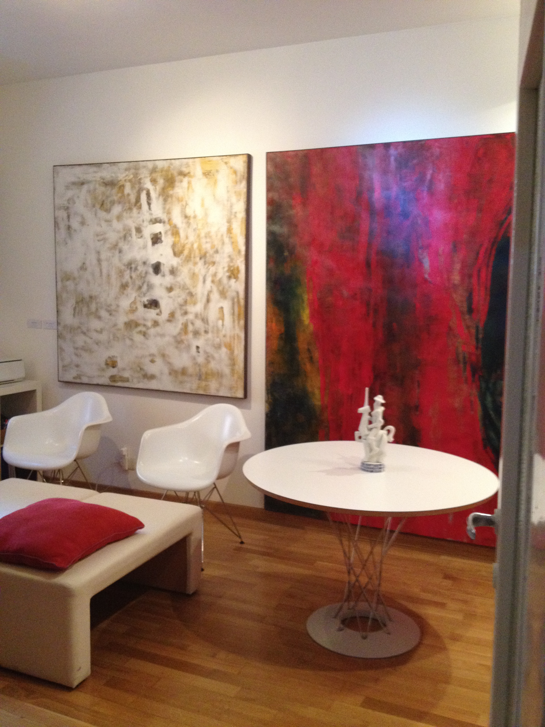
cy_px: 364
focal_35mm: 35
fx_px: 735
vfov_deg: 52.6
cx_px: 272
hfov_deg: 40.7
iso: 320
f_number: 2.4
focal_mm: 4.28
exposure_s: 1/20
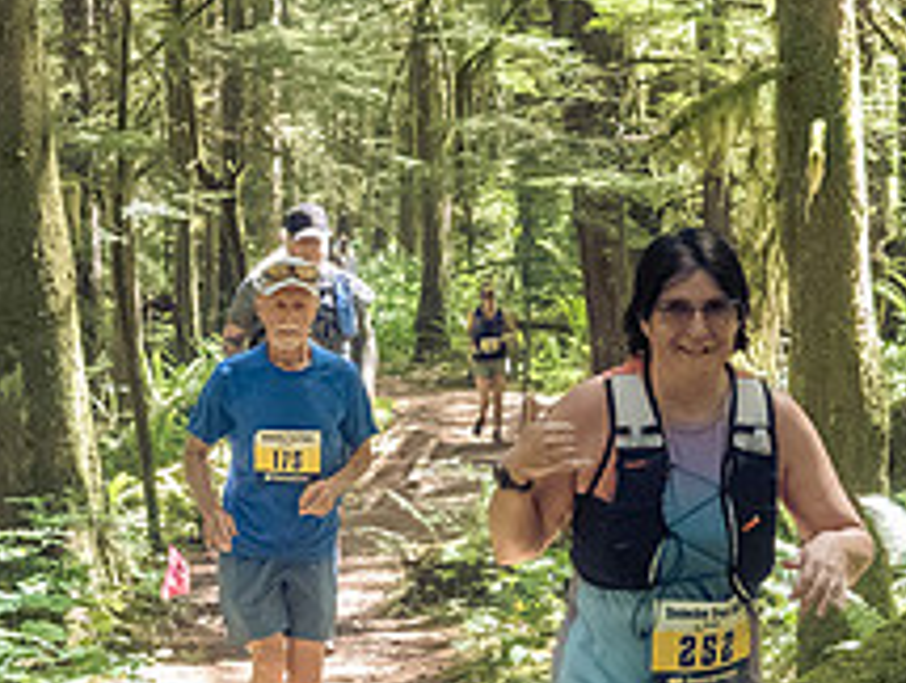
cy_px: 436
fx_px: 2805
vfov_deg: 13.9
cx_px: 105
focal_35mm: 107
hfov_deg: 18.1
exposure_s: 1/1000
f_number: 2.8
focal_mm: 19
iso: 5000
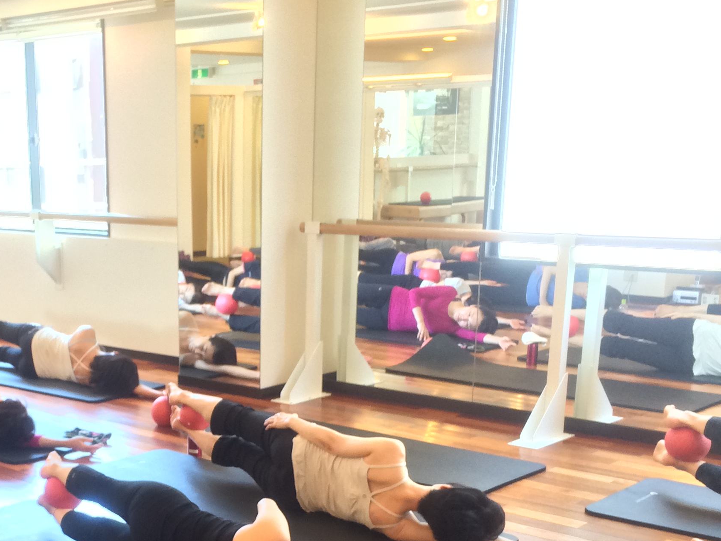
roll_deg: +1.6
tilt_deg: -15.7
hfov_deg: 33.4
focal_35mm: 56
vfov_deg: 25.4
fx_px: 1167
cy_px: 478
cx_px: 154
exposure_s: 1/30
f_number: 2.2
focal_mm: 4.15
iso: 100
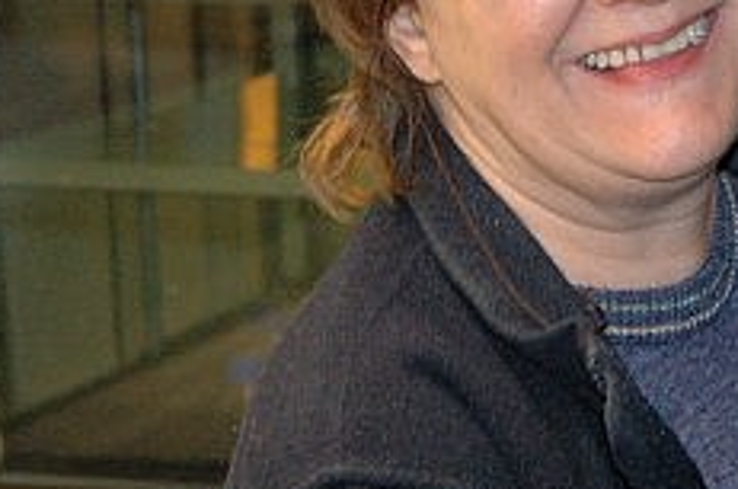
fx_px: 4480
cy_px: 0
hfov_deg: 9.4
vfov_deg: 6.2
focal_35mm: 219
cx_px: 585
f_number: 5
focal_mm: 56
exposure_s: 1/60
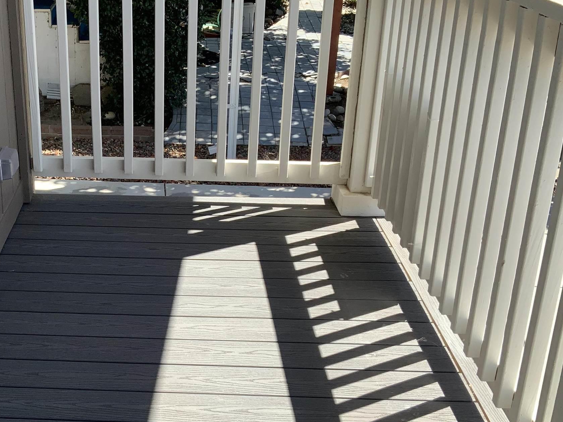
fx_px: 862
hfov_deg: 35.3
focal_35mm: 53
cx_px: 134
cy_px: 223
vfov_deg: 27.5
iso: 16
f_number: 1.8
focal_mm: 3
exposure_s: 1/674
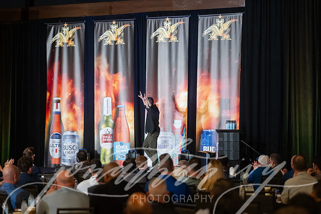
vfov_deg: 13.2
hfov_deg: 19.7
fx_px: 923
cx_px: 160
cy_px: 107
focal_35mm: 104
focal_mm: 102
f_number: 2.8
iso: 2500
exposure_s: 1/200
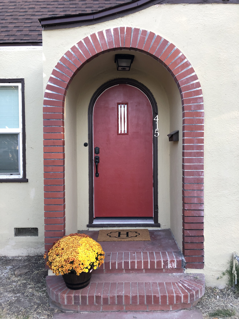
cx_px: 120
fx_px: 258
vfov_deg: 63.4
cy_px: 160
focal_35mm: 28
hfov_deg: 49.7
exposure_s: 1/120
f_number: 1.8
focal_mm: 3.99
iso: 64
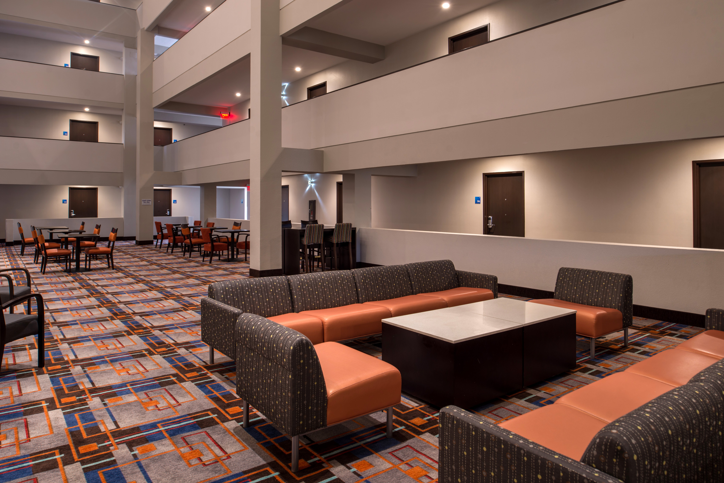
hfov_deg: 73.7
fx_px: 483
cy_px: 242
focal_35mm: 24
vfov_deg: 53.2
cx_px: 362
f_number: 7.1
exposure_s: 1.6
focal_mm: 24
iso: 100
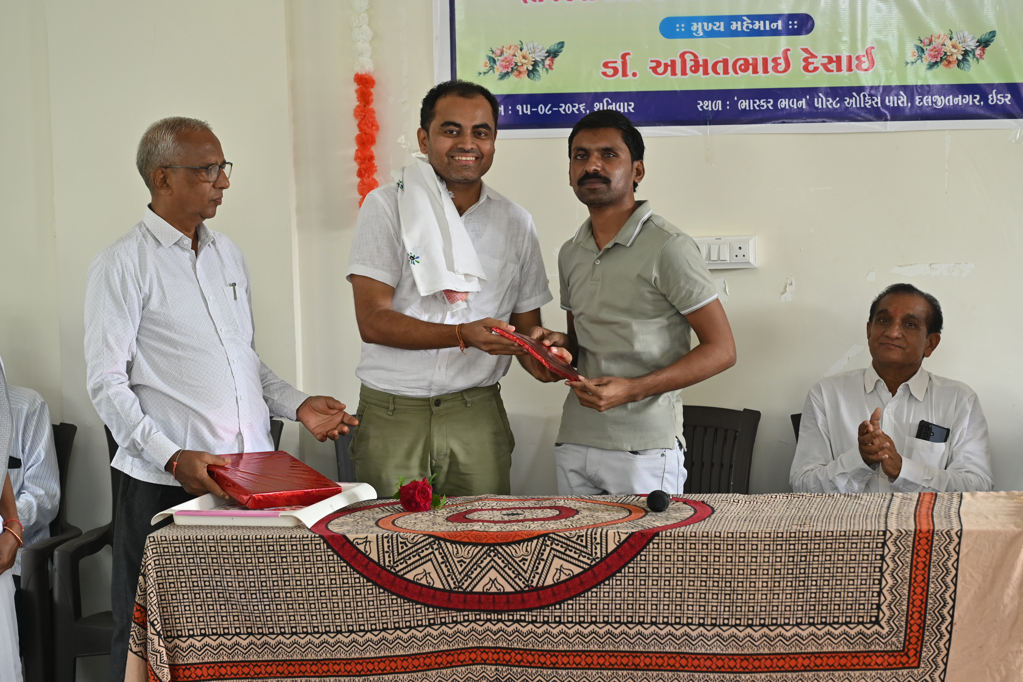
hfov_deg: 23.7
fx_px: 2443
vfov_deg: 15.9
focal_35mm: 86
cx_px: 512
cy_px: 341
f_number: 4.5
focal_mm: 86
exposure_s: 1/100
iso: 800
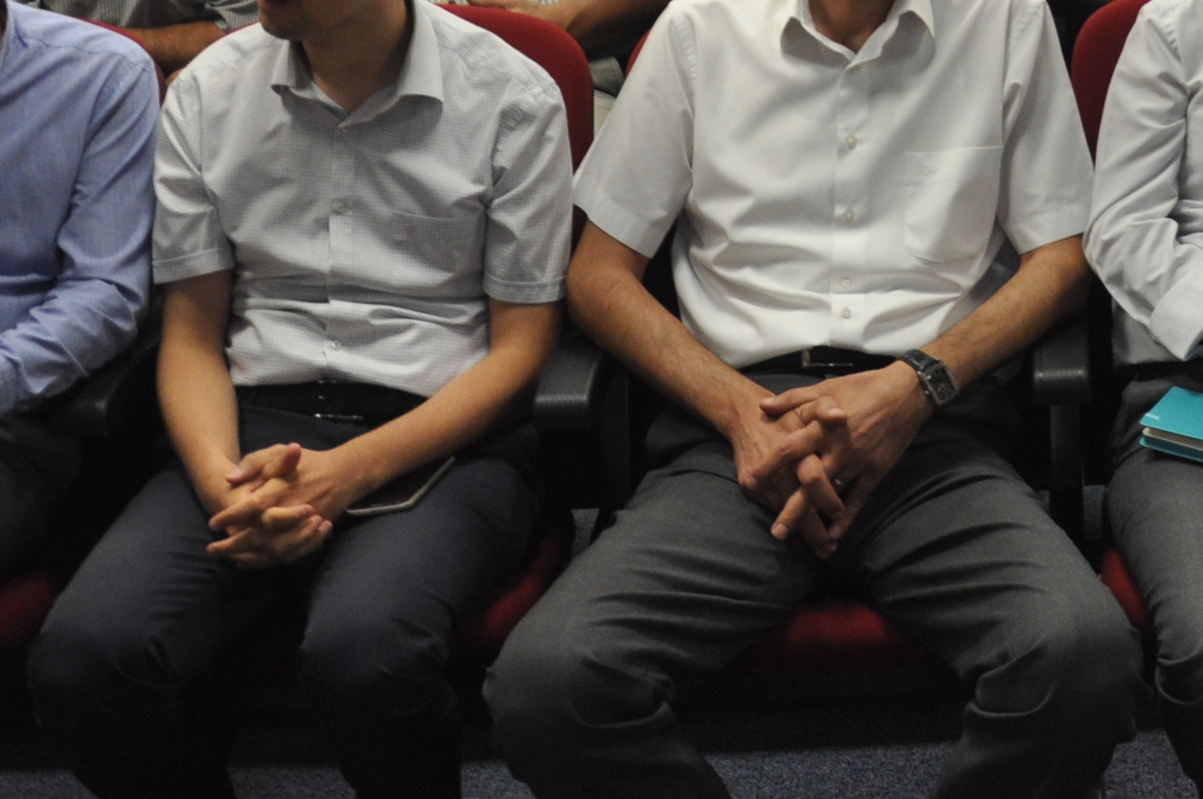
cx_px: 1190
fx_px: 2503
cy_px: -223
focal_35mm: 75
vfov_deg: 17.1
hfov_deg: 25.7
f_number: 4
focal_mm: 18
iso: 640
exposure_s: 1/60
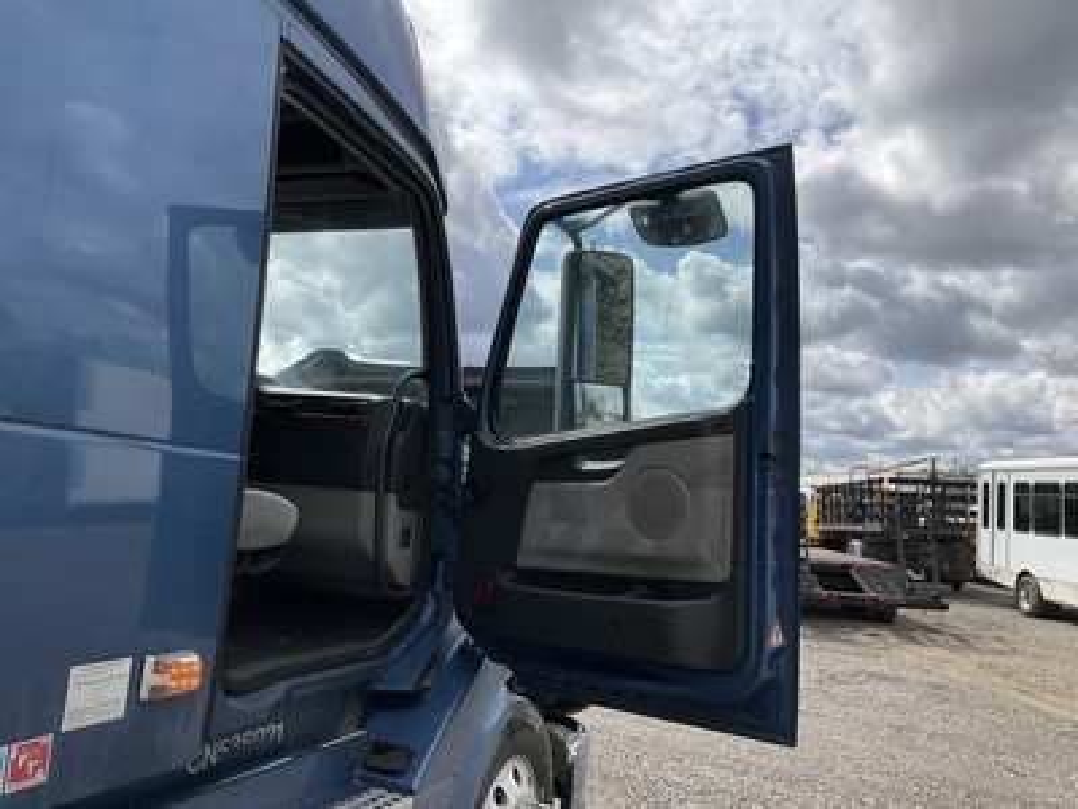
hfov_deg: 61.7
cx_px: 539
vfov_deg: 48.2
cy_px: 404
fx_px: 903
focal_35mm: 29
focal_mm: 3
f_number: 1.8
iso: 25
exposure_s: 1/2227
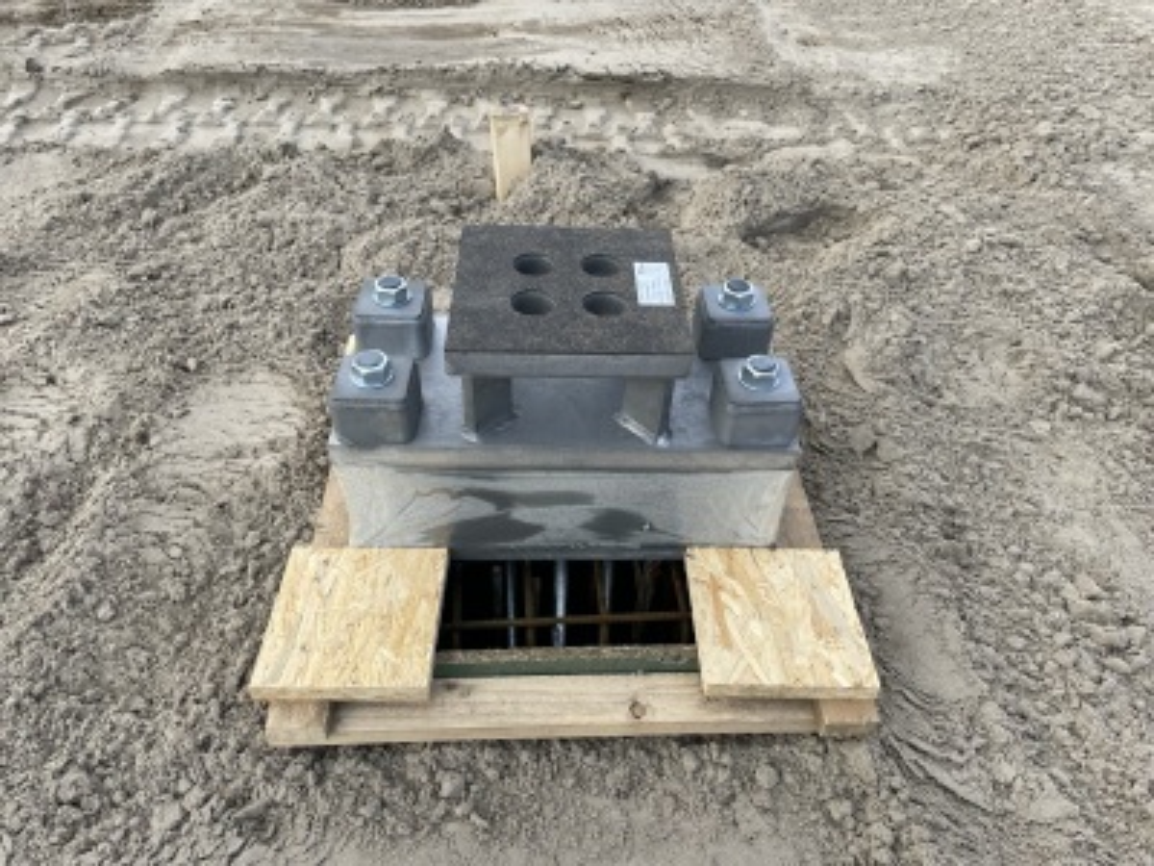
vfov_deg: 53.1
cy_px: 433
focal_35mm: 26
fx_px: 867
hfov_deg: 67.3
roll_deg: -0.9
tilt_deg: -40.7
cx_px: 577
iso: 32
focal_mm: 4.2
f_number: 1.6
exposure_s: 1/1114
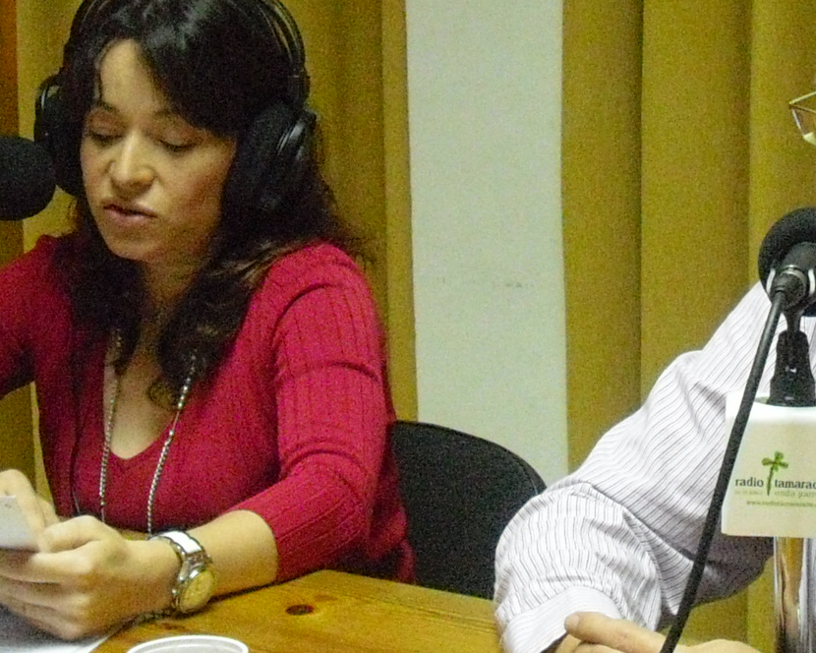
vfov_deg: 14.9
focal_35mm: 103
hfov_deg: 18.2
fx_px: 2487
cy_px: 247
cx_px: 801
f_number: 2.8
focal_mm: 6.2
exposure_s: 1/100
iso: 800
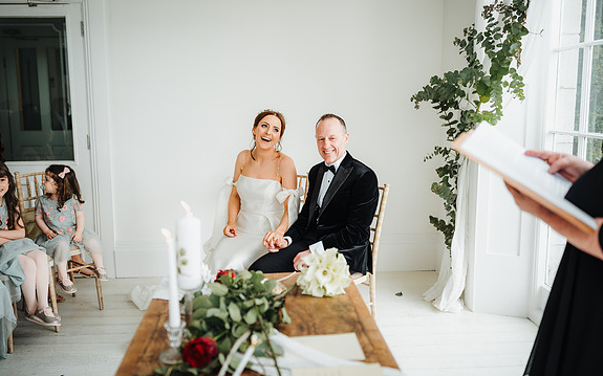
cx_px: 300
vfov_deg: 35.3
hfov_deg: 54.0
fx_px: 591
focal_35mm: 36
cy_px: 174
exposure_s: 1/200
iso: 200
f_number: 2
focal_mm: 35
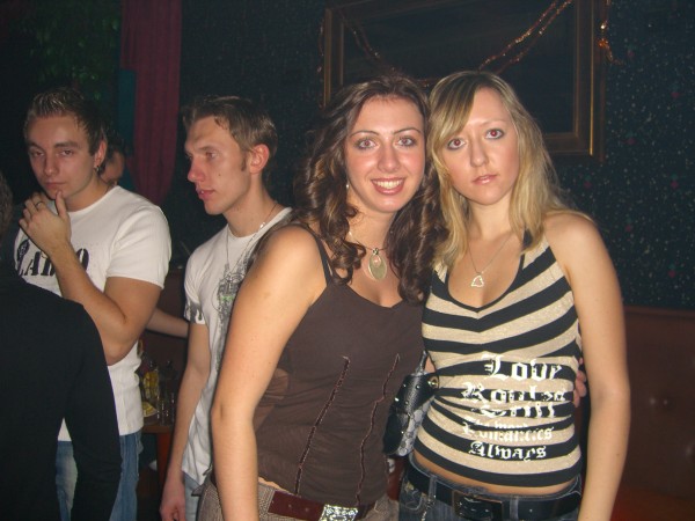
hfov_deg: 49.0
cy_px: 260
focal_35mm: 38
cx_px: 348
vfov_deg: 37.7
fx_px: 763
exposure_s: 1/60
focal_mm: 7.9
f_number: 2.8
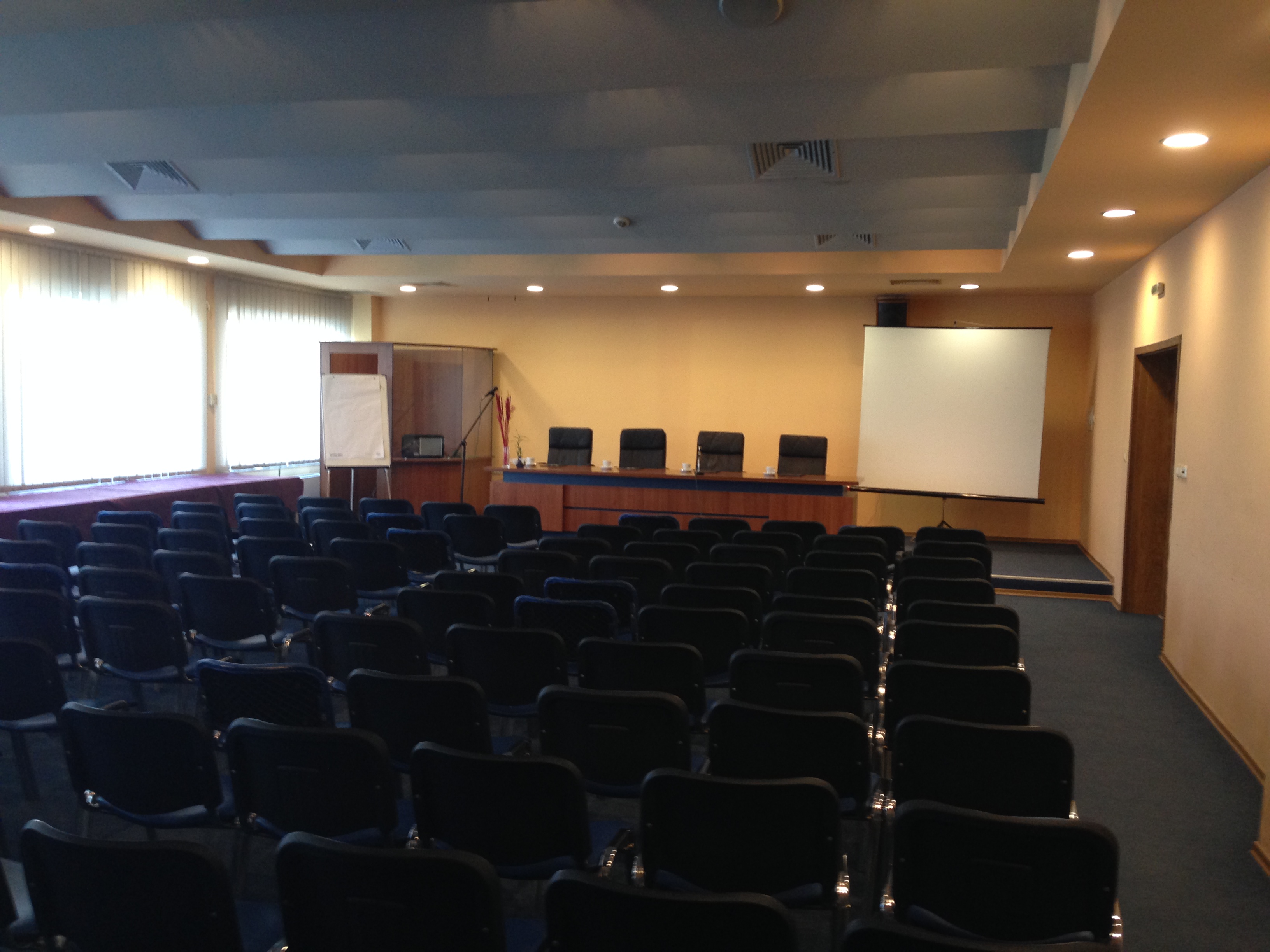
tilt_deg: -4.5
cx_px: 635
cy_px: 476
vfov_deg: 42.9
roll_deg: -1.4
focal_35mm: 33
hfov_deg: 55.4
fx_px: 1211
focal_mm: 4.12
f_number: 2.4
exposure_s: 1/20
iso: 125
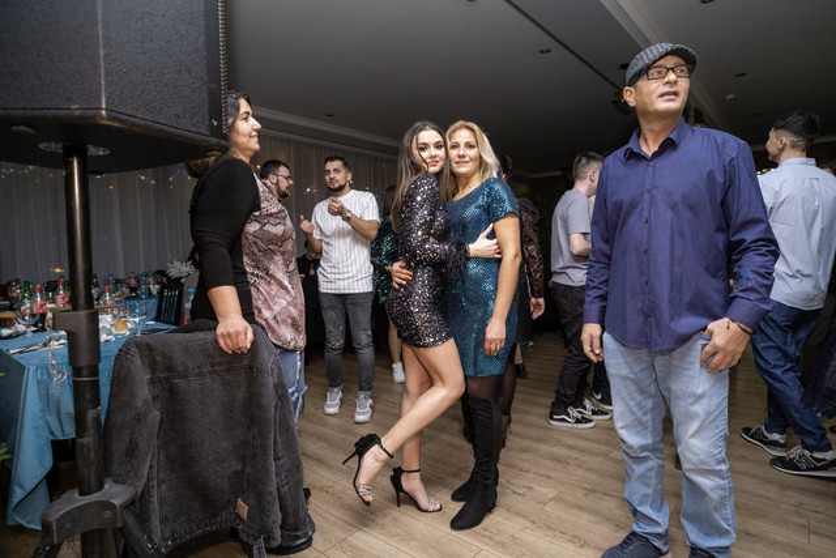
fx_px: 465
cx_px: 418
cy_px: 279
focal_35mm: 20
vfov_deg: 62.0
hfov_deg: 84.0
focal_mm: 13
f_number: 2.2
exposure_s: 1/200
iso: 500
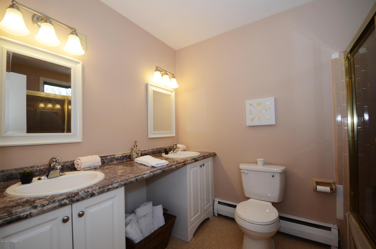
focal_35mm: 15
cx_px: 188
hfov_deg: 100.5
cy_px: 124
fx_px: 156
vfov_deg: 77.1
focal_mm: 10
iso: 500
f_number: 6.3
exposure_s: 1/100
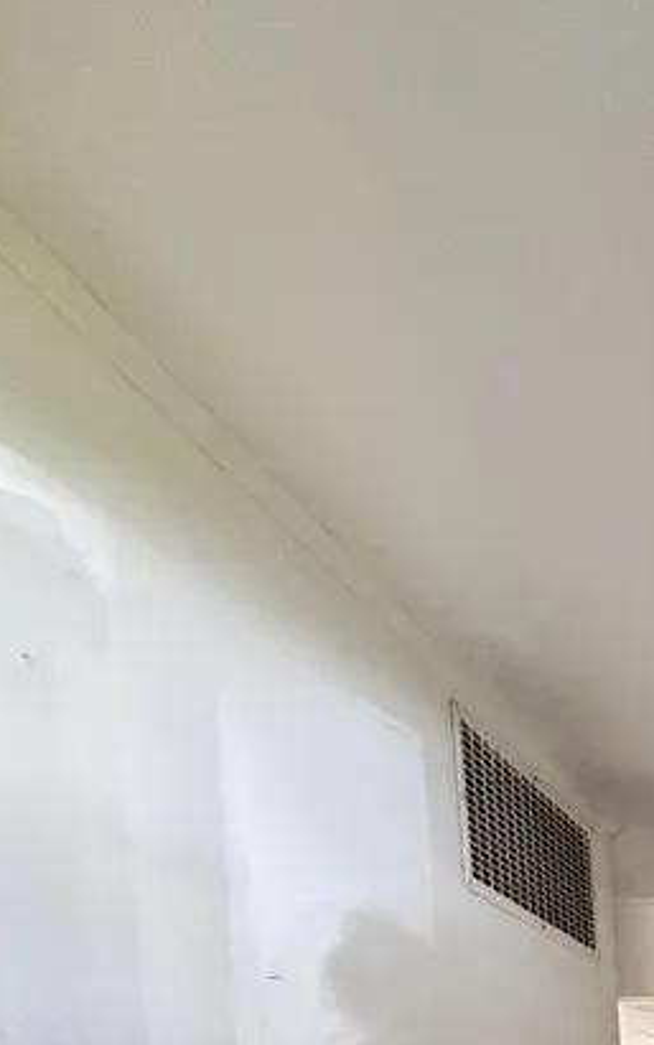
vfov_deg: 34.8
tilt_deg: -10.4
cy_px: 1363
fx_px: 1112
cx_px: 980
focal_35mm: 39
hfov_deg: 25.1
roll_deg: +0.0
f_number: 2.2
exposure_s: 1/60
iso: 500
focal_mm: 2.22
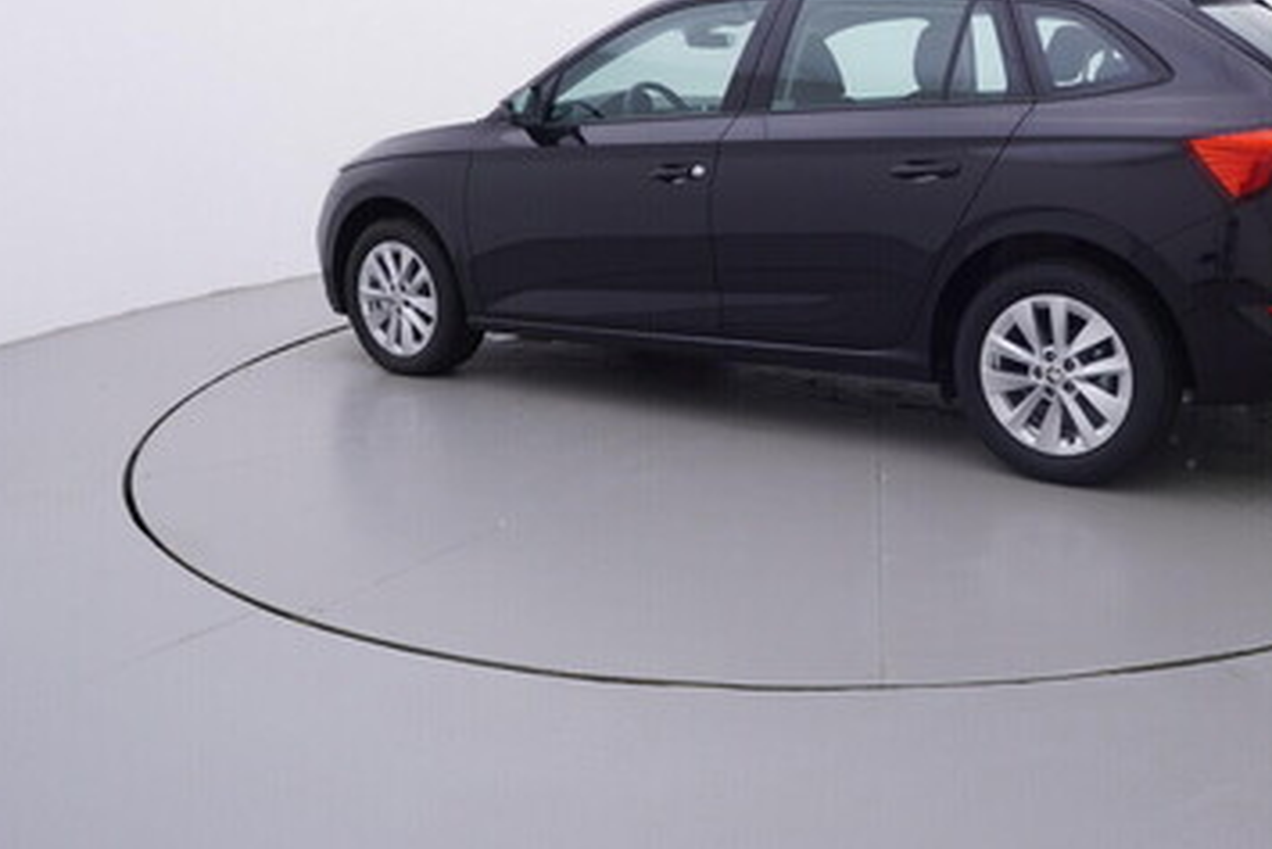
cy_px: 195
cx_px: 876
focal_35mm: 35
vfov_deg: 37.0
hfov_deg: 53.3
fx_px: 1229
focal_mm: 15
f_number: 5
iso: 200
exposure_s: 1/80
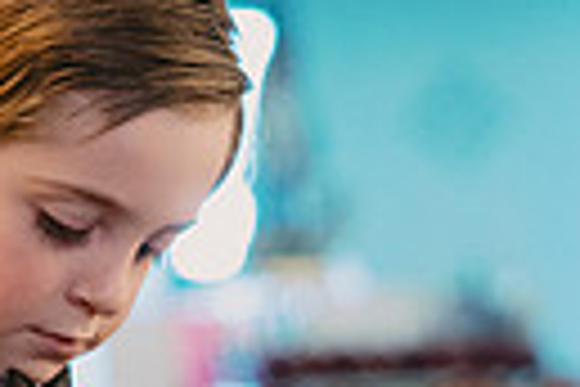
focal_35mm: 315
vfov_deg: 4.3
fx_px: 5075
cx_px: 499
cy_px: 754
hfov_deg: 6.5
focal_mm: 70
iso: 4000
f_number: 2.8
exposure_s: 1/125
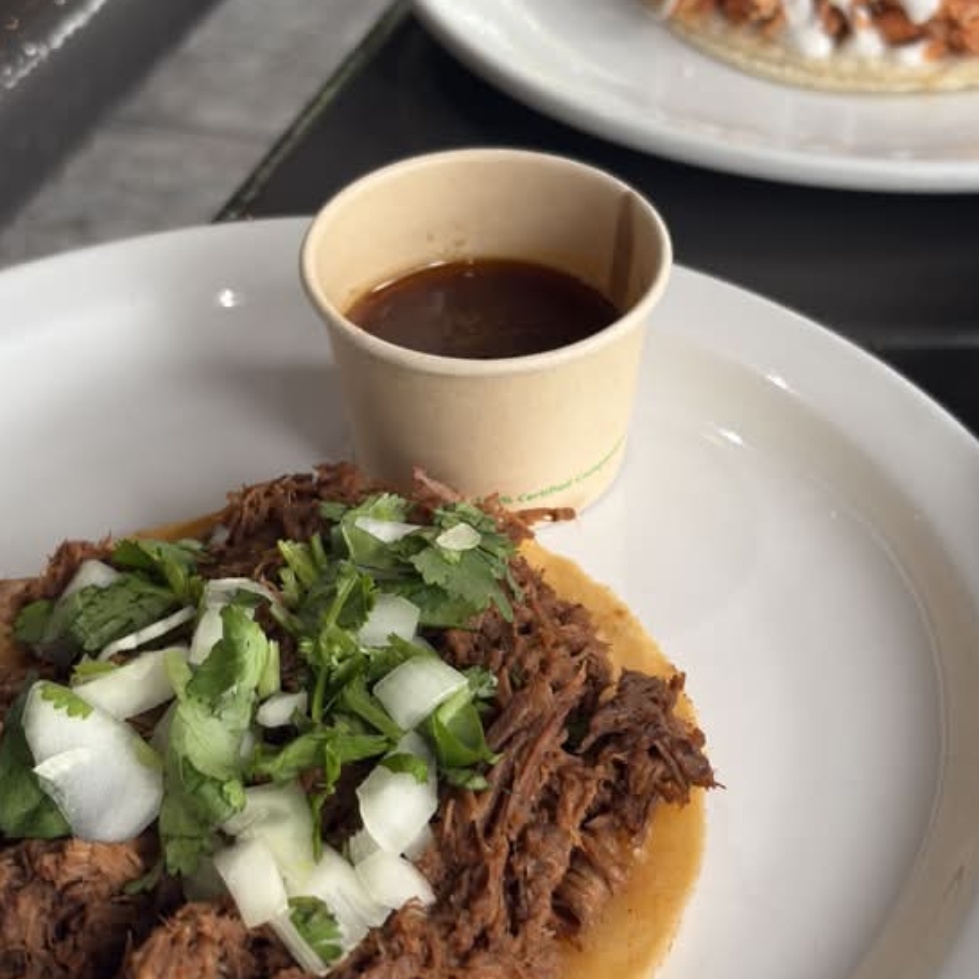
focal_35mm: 57
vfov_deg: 30.0
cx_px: 490
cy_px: 533
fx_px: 1824
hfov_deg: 30.0
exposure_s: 1/60
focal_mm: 5.96
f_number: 1.6
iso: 64
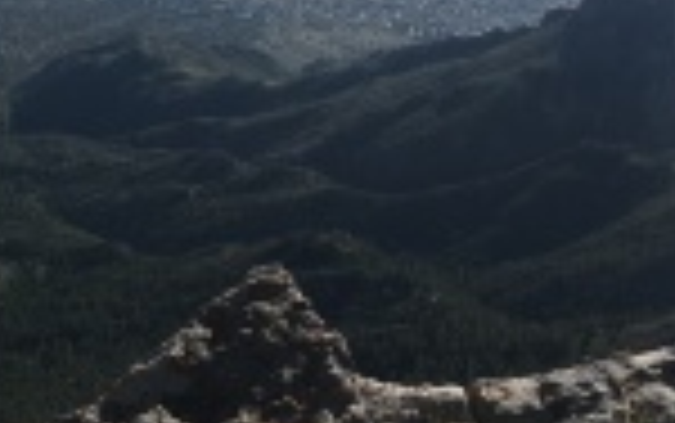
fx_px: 1381
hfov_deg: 26.8
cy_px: -27
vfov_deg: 16.9
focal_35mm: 75
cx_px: 108
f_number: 2.2
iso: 25
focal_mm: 4.15
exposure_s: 1/1832
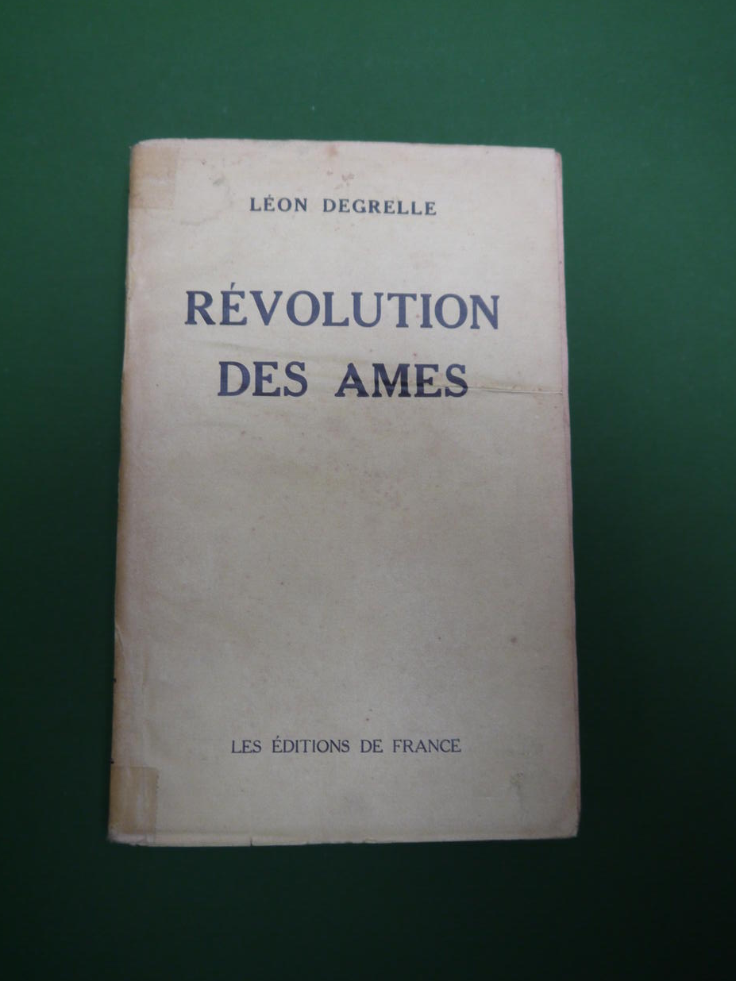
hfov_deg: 48.2
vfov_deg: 61.6
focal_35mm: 29
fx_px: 822
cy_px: 504
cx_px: 365
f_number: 3.5
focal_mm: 14
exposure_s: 1/60
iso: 500
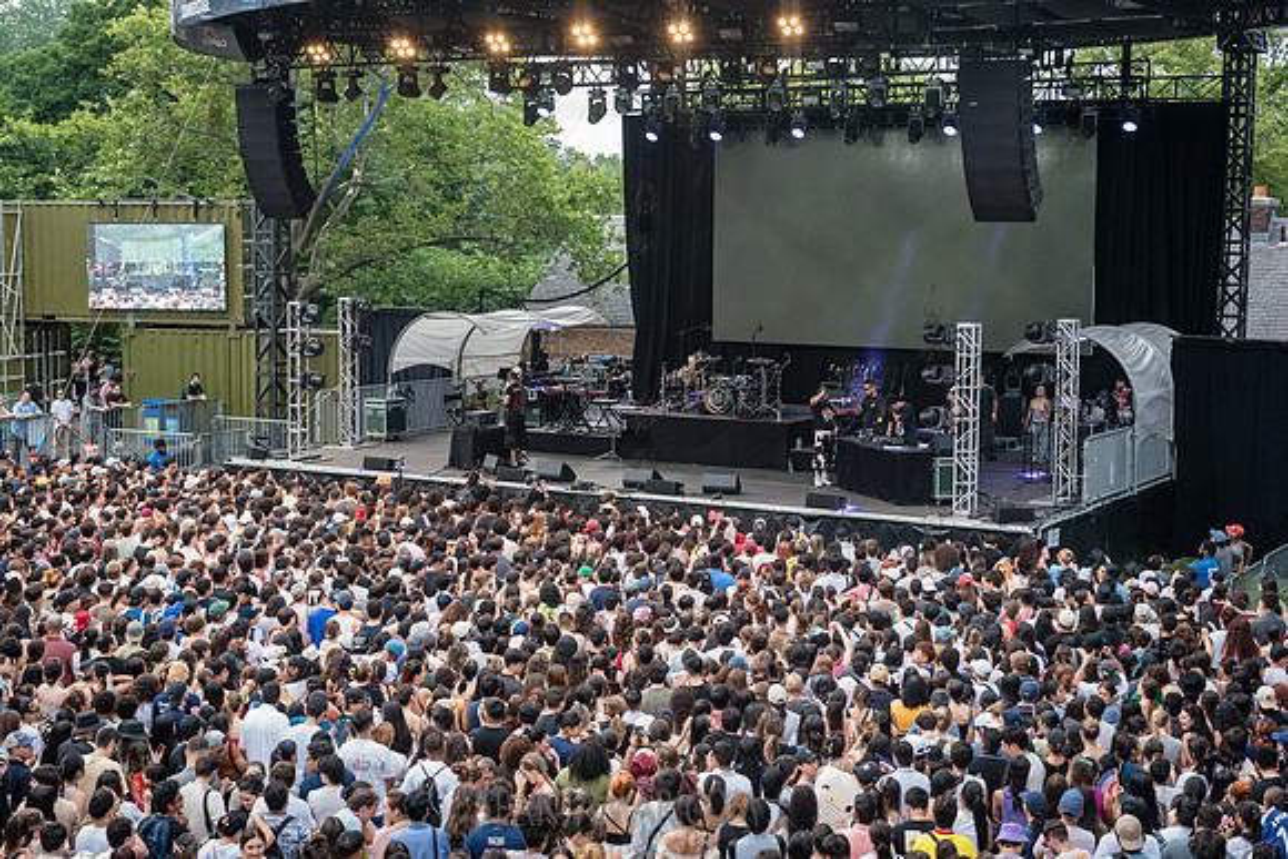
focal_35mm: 52
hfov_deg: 38.3
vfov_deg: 26.1
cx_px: 644
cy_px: 430
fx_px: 1856
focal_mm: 50
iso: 4000
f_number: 4.5
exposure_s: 1/320
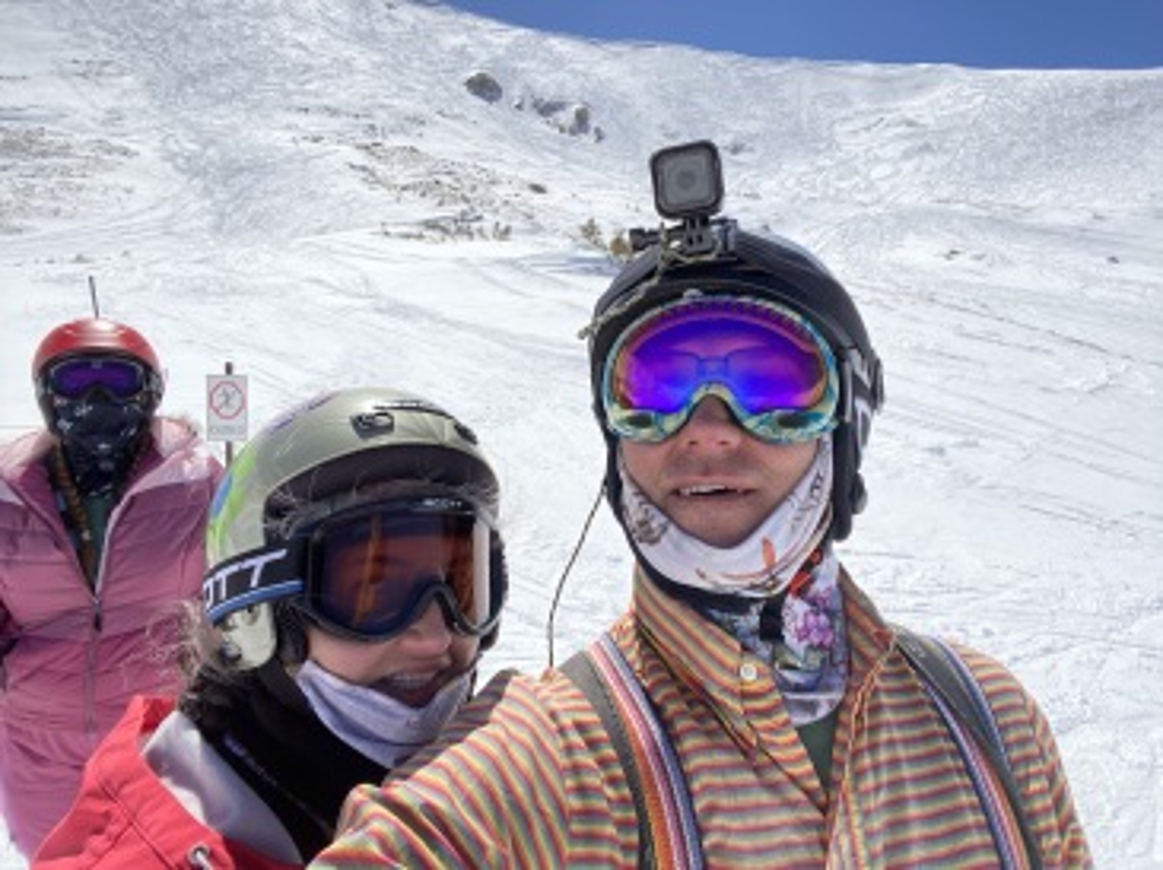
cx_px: 582
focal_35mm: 23
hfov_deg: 74.0
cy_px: 435
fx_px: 772
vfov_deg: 58.8
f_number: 2.2
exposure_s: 1/1080
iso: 25
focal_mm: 2.71
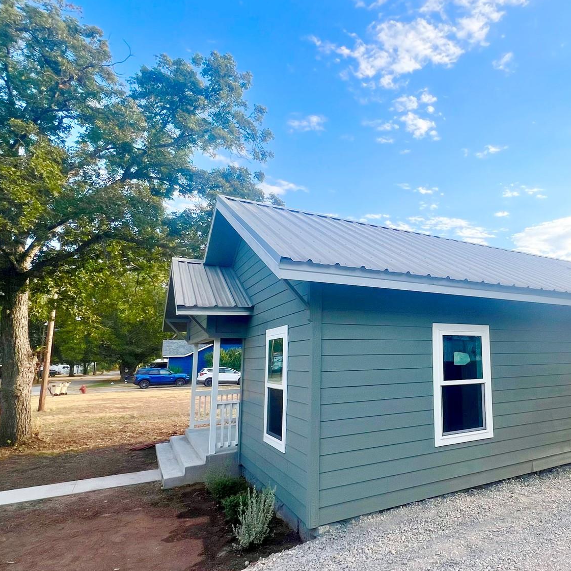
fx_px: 392
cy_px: 303
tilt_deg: +7.1
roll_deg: +1.0
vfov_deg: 72.1
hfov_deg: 67.4
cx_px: 430
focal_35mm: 21
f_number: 1.8
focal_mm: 1.57
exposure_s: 1/815
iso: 32
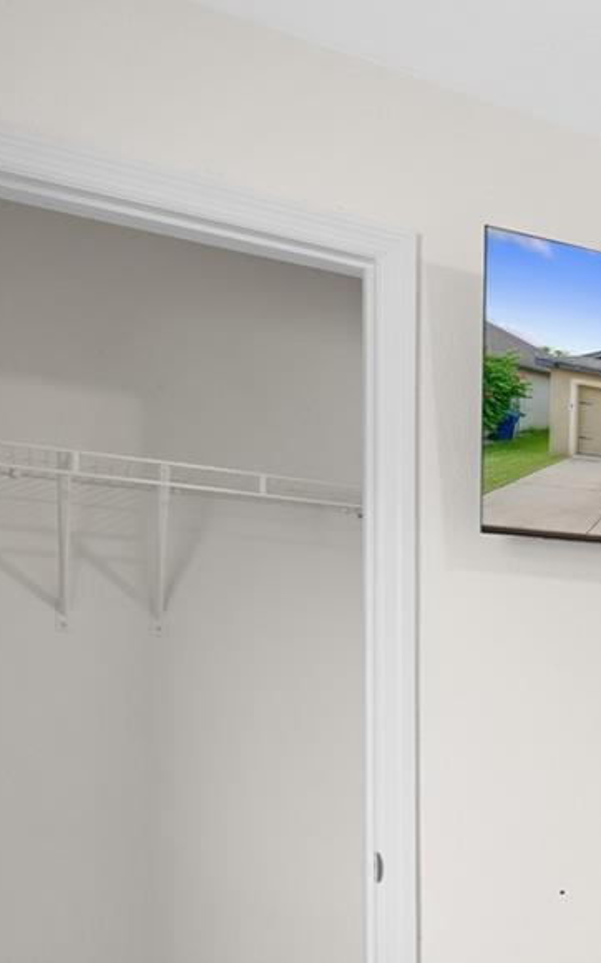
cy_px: 779
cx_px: 1024
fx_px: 1180
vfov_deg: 42.3
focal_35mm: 45
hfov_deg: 21.2
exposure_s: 1.6
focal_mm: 16
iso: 200
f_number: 8
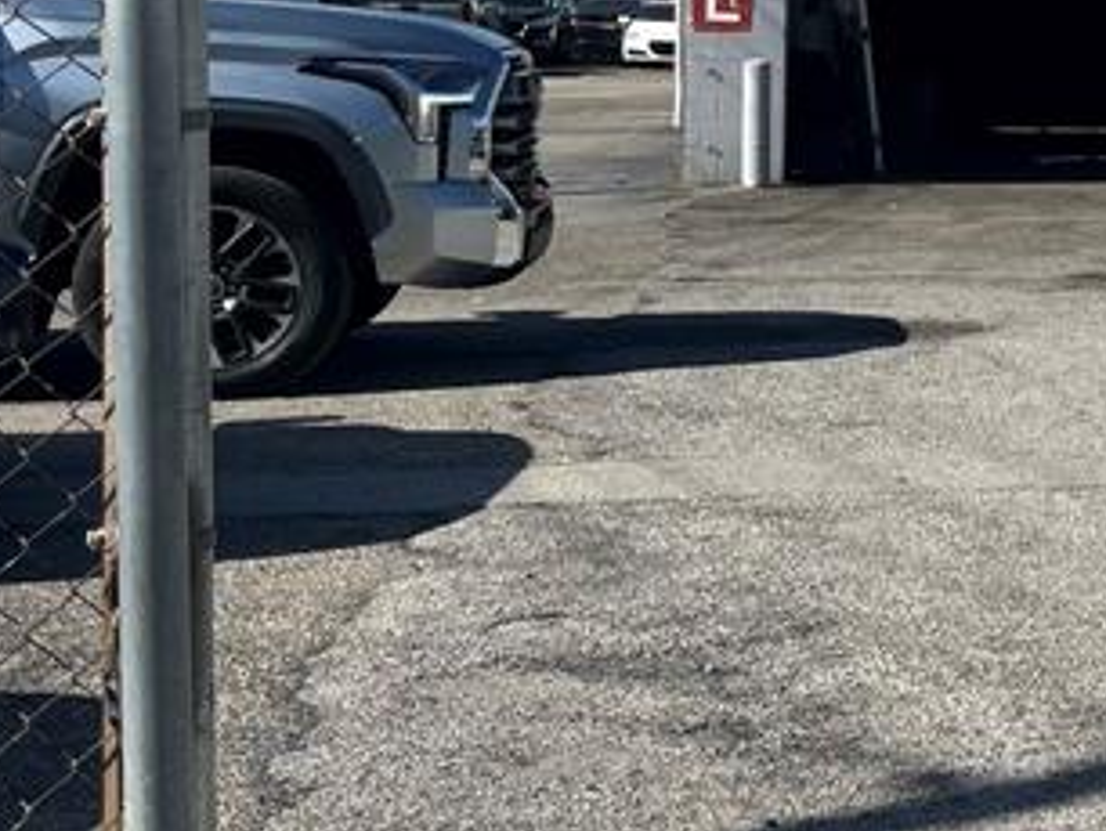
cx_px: 1706
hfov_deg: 19.3
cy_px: 141
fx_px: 2782
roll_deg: -1.3
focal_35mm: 87
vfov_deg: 16.8
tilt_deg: -2.6
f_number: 1.6
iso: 50
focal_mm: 5.1
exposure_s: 1/4854
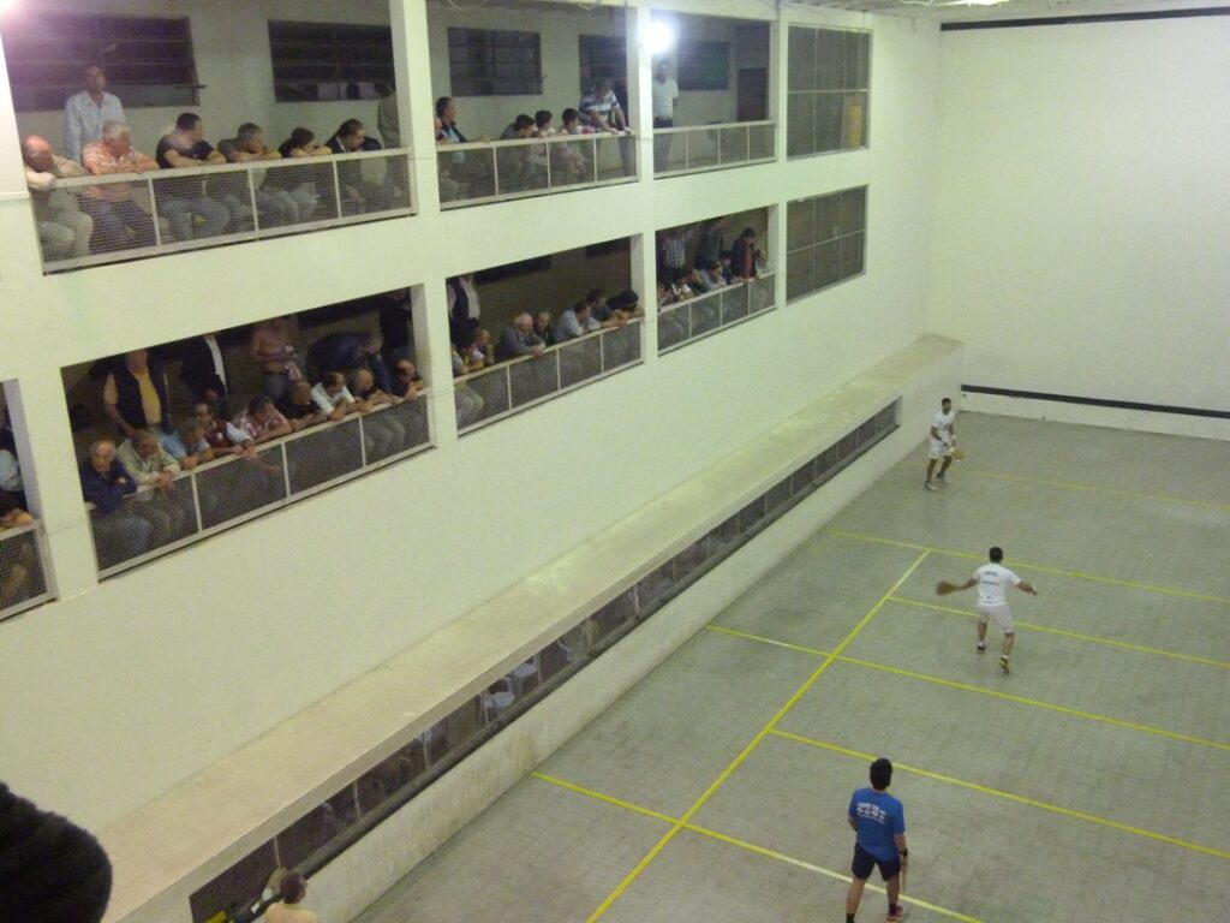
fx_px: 1137
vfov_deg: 44.2
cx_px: 615
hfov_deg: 56.8
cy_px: 462
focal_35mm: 32
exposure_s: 1/50
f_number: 3
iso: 800
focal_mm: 5.7
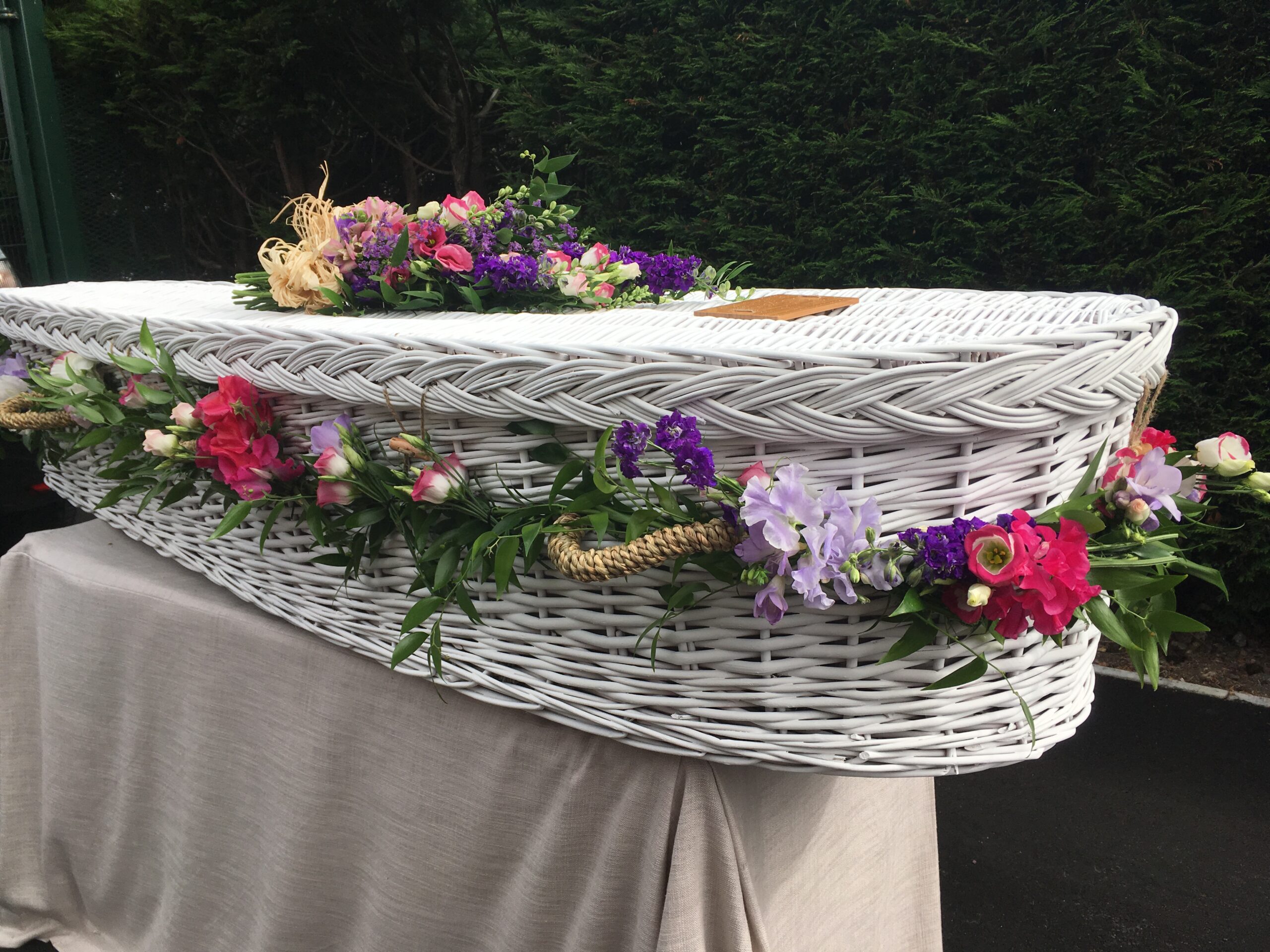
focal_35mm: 29
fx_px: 1064
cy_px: 476
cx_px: 635
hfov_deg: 61.7
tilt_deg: -13.9
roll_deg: +2.7
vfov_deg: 48.2
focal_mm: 4.15
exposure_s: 1/801
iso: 25
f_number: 2.2
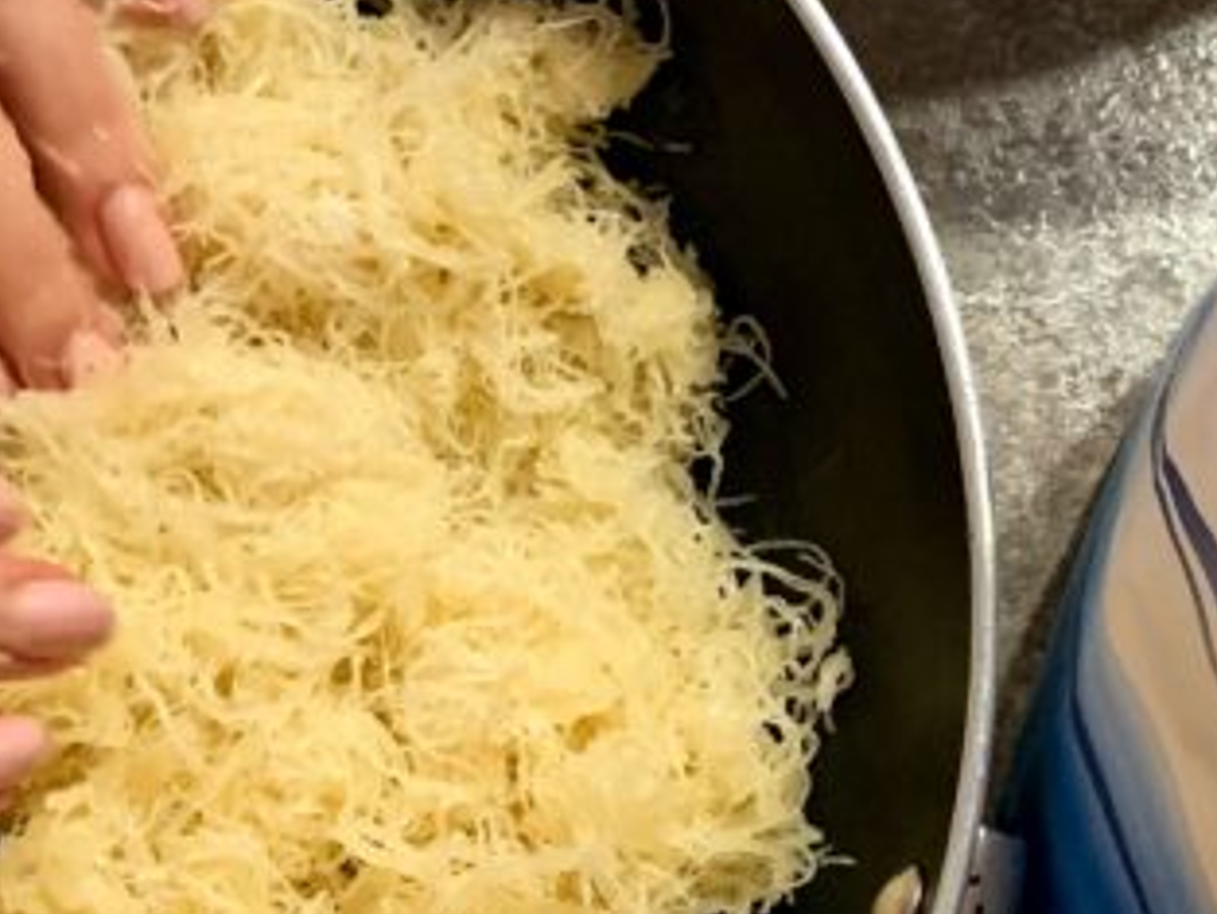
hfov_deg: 22.6
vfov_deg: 17.3
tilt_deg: -74.0
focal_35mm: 85
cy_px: 688
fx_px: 2990
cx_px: 218
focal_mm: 4.25
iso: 400
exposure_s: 1/40
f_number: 1.8
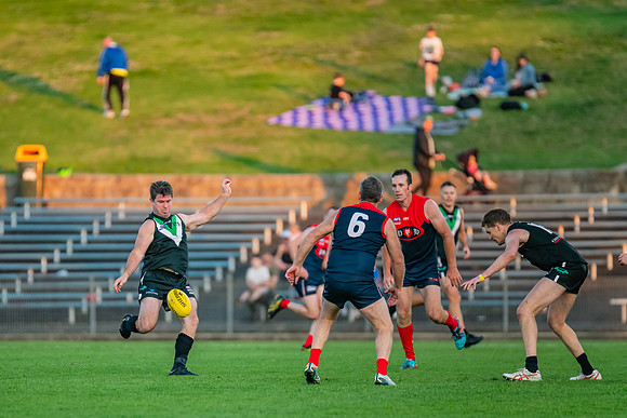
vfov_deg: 3.2
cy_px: 261
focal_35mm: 432
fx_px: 7523
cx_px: 176
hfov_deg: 4.8
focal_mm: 300
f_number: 2.8
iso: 1600
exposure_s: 1/1600
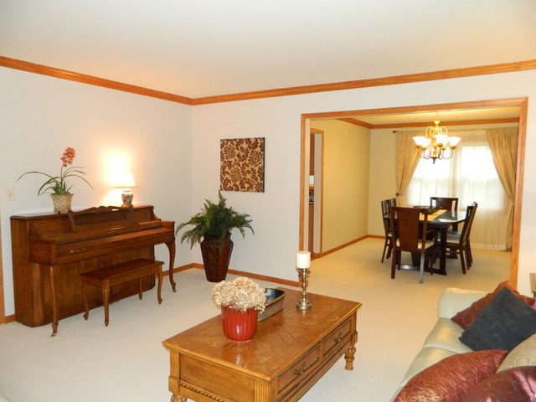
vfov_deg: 54.9
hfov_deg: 69.4
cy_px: 201
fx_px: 387
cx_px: 268
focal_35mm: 25
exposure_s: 1/30
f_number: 3.1
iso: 400
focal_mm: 4.5
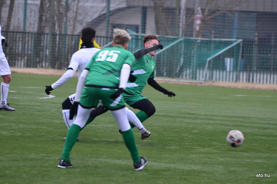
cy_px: 92
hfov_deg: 6.0
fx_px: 2649
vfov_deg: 4.0
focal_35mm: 345
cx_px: 138
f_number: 5.3
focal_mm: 230
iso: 640
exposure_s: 1/250
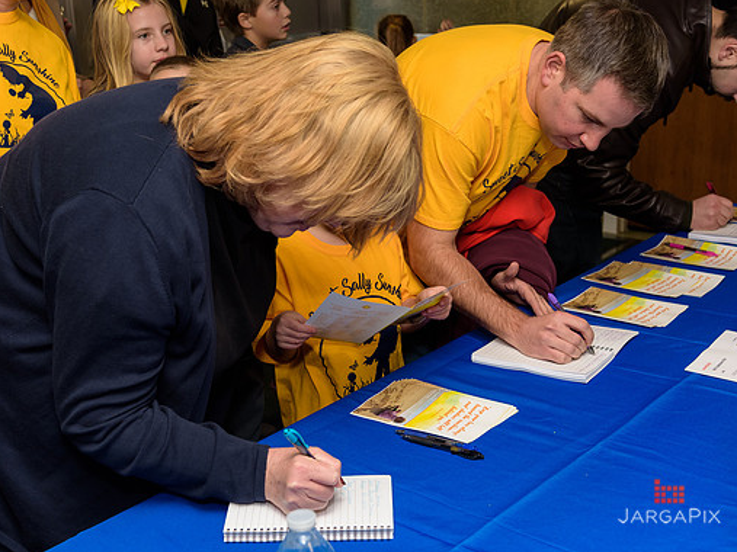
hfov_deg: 42.9
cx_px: 336
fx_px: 937
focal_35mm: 44
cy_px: 274
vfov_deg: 32.9
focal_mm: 40
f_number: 6.3
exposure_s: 1/125
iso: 800
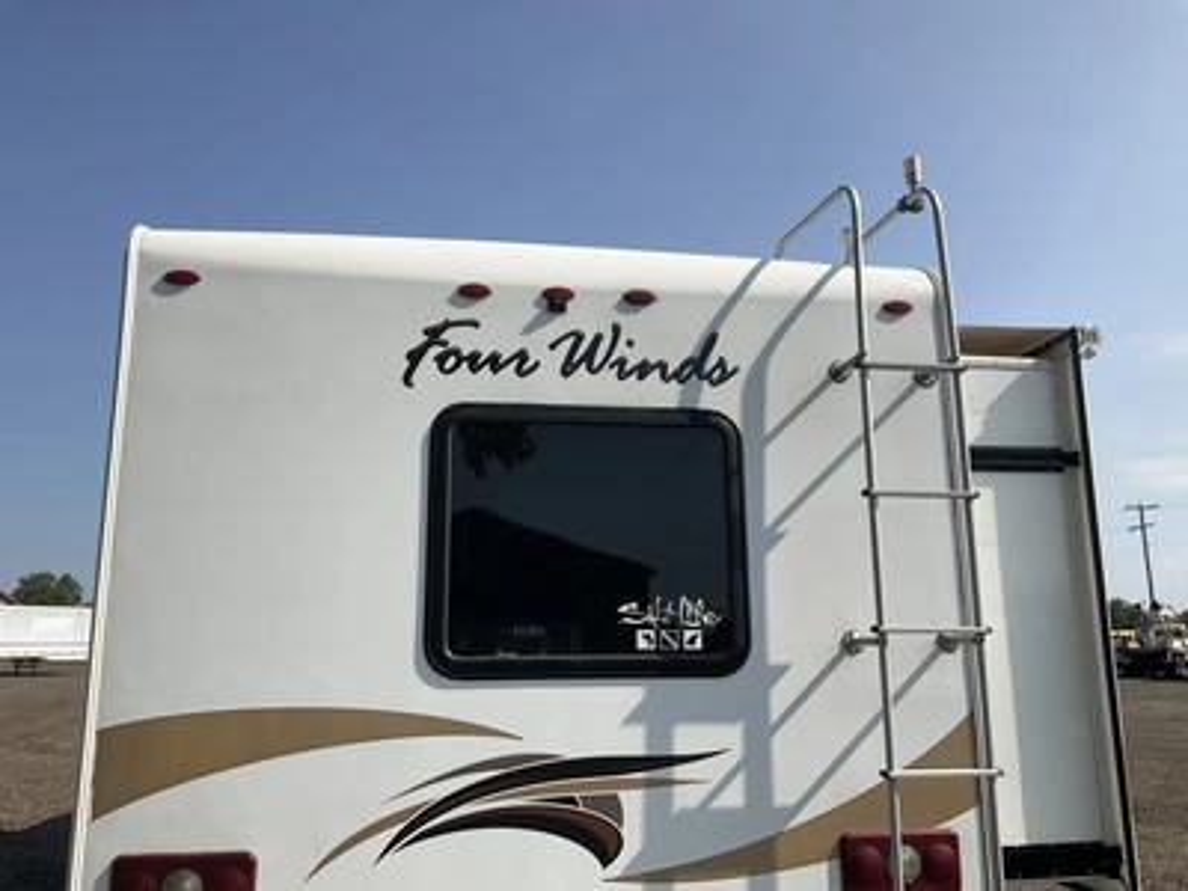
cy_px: 446
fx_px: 995
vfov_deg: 48.2
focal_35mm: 29
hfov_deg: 61.7
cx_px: 594
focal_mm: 3
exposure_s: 1/2538
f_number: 1.8
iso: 25
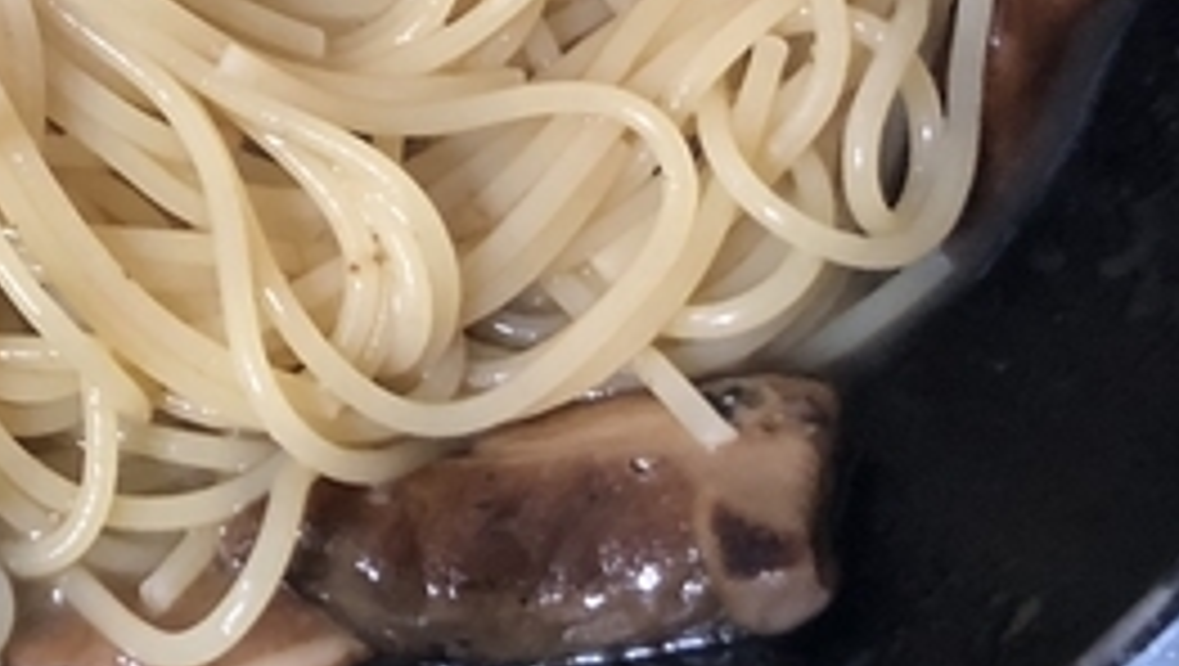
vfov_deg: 12.4
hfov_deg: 20.4
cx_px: -468
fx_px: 2910
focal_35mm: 93
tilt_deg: -56.7
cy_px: -364
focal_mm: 4
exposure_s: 1/17
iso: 80
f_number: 1.8
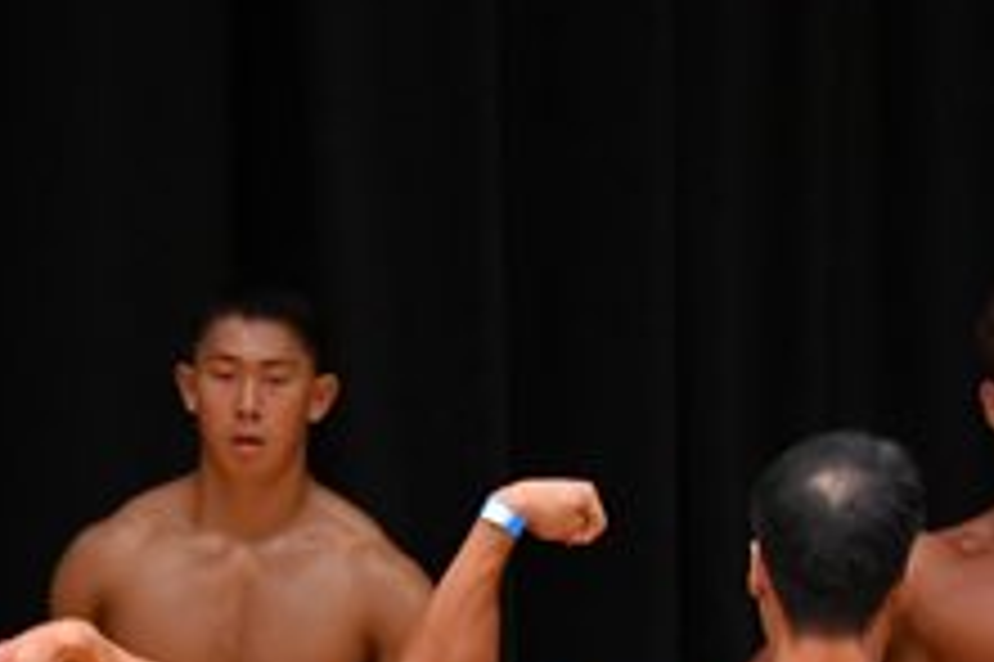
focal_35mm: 709
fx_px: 19561
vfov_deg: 1.9
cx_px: 762
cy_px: 1031
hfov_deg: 2.9
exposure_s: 1/400
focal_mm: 135
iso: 3200
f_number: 5.6
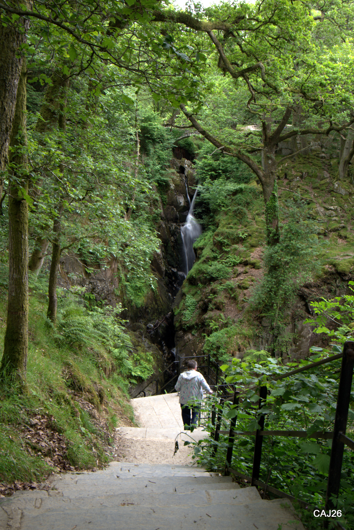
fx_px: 530
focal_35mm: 36
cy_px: 265
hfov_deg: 36.9
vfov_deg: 53.1
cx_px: 177
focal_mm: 24
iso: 100
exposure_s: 1/13
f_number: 9
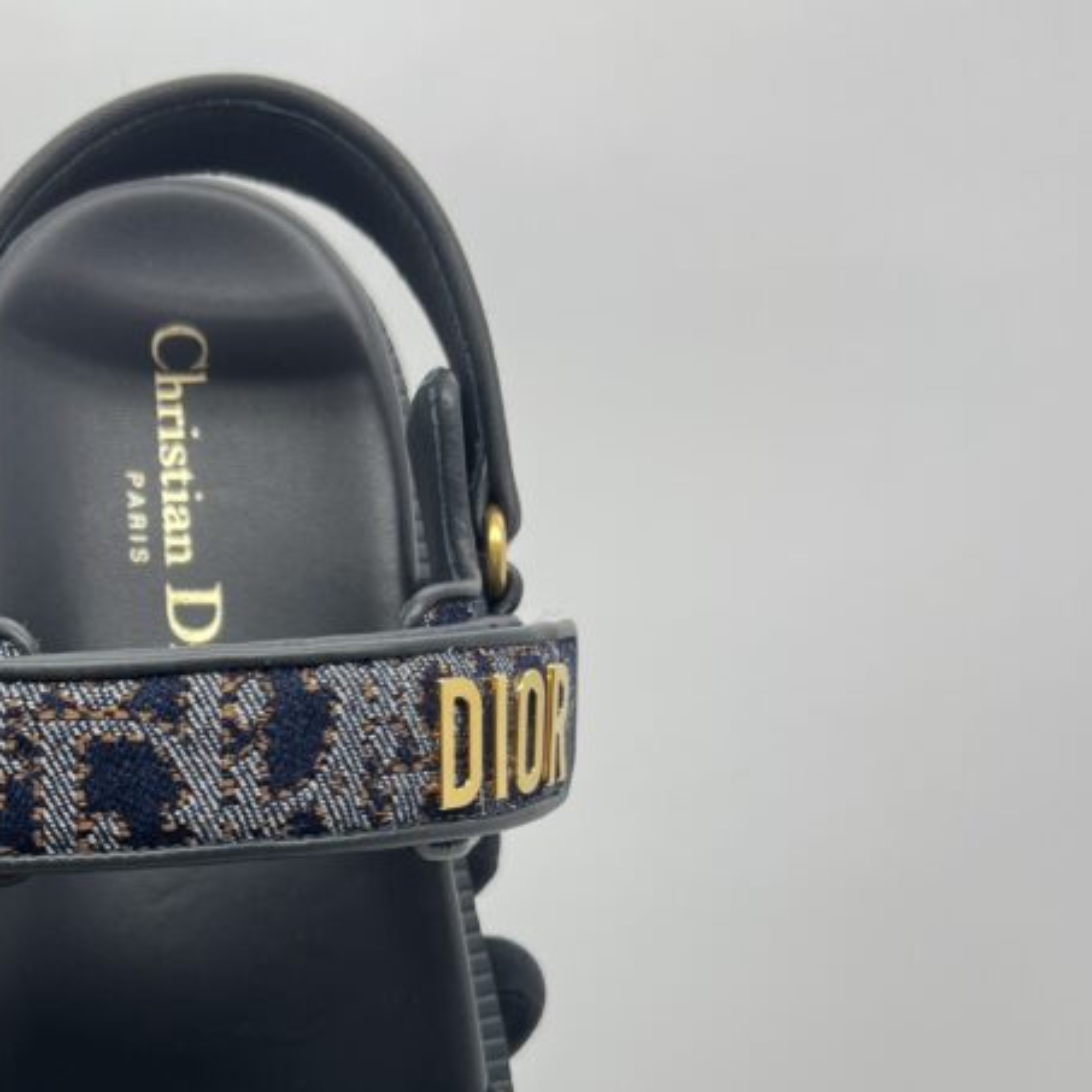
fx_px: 1856
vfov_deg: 31.6
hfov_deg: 31.7
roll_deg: +0.4
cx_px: 171
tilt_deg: -16.8
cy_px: 926
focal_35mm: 52
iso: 40
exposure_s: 1/100
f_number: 1.5
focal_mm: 5.7
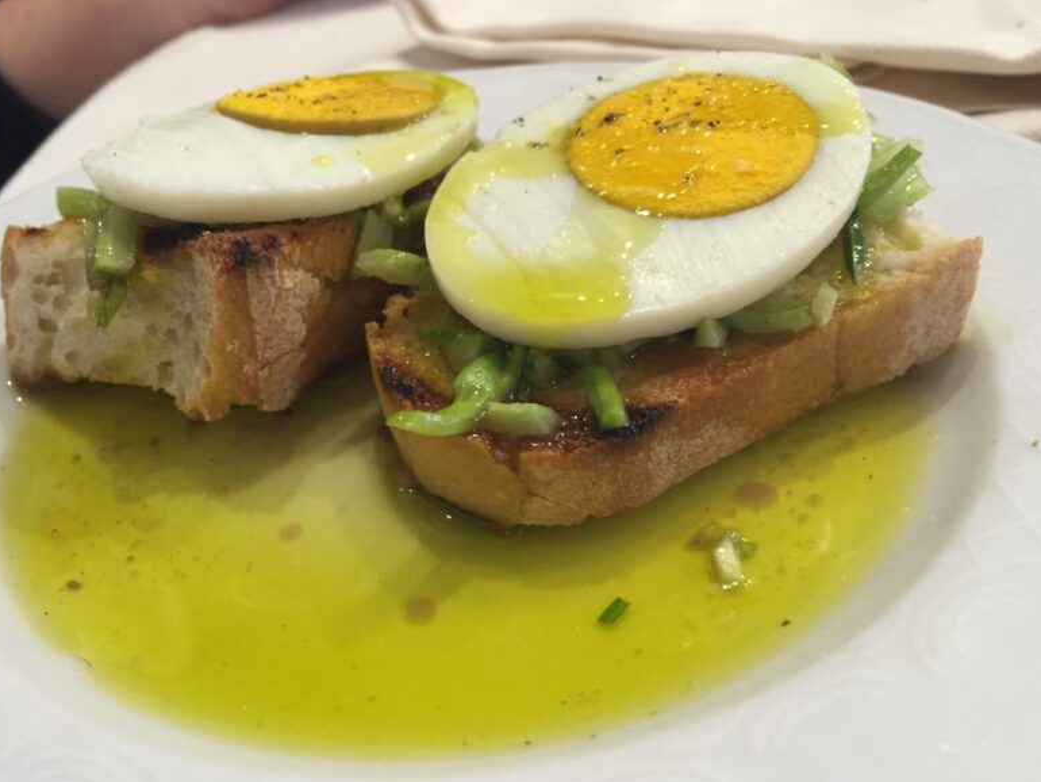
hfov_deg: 56.8
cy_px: 387
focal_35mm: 32
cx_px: 496
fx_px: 963
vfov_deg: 44.2
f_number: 2.2
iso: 200
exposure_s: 1/33
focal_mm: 4.15
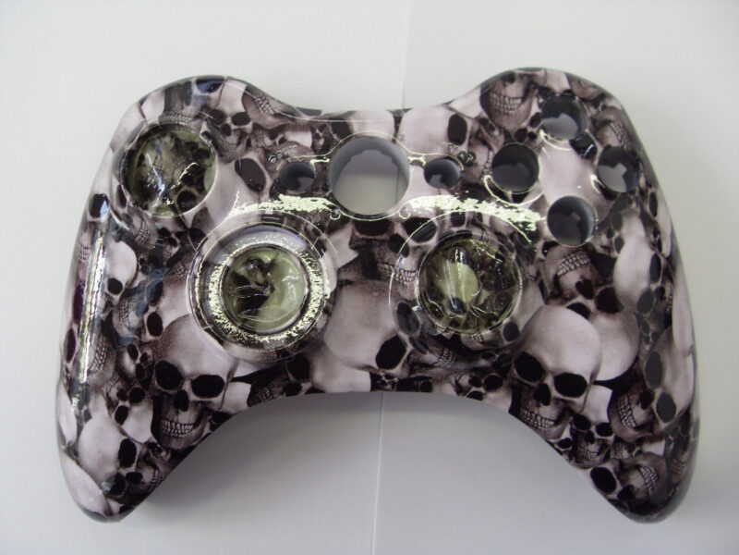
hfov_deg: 52.6
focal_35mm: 35
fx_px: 747
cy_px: 278
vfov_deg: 40.7
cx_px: 370
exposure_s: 1/45
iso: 120
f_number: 2.8
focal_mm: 6.3
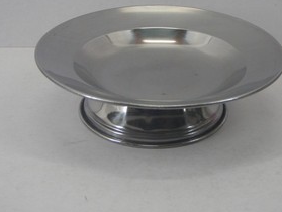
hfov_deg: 26.6
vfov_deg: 20.2
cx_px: 160
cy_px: 91
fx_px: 595
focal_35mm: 73
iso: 160
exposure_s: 1/40
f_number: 4
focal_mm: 9.13
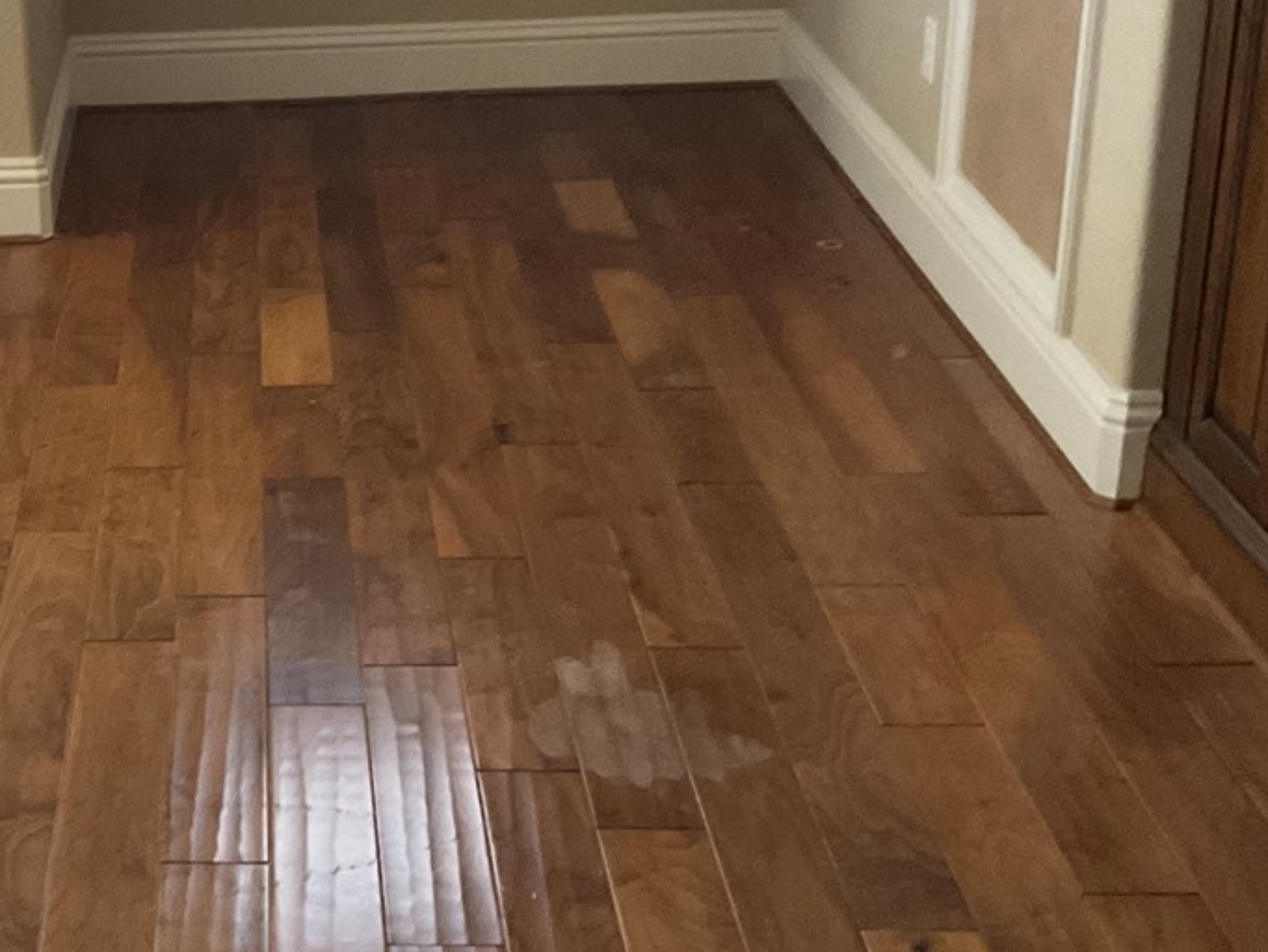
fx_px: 2492
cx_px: 54
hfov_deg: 27.2
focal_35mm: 68
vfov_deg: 21.6
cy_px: 366
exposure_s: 1/52
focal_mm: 3
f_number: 1.8
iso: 320
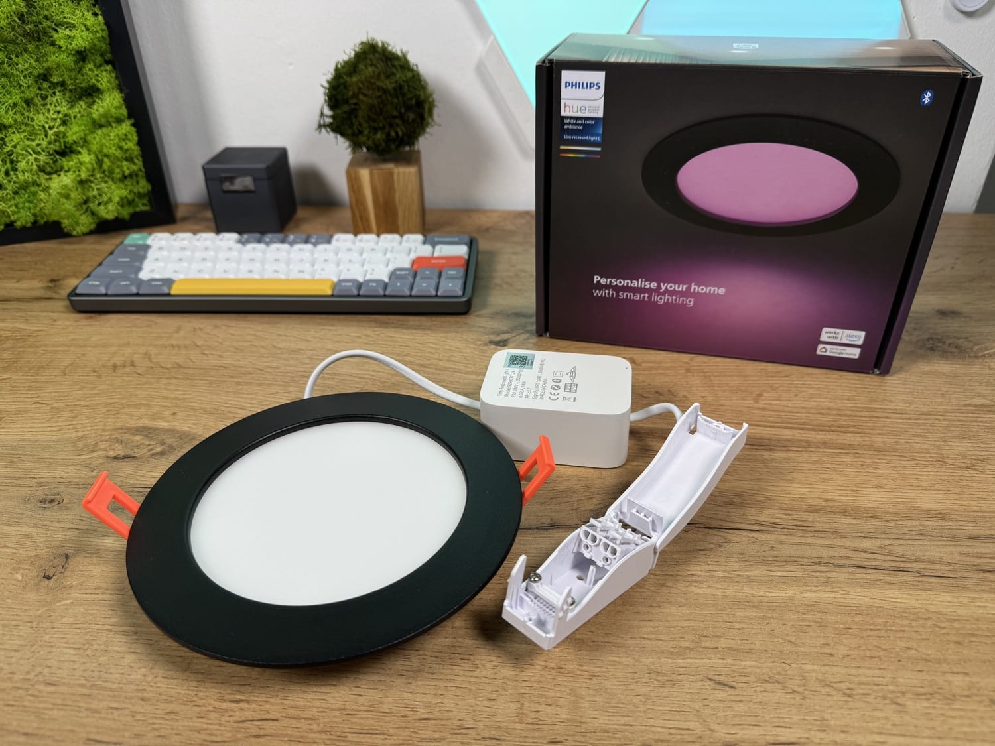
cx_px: 498
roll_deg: +1.1
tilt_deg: -32.9
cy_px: 373
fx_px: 690
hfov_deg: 71.6
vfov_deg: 56.8
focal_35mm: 24
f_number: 1.78
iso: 80
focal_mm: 6.76
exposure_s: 1/334
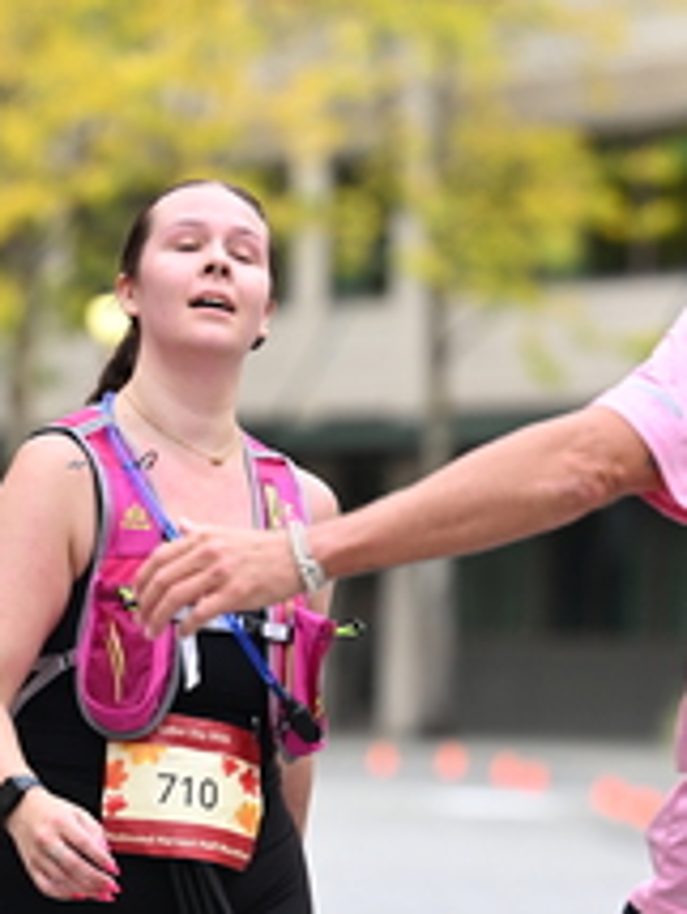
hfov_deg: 5.2
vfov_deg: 7.0
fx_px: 7500
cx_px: 326
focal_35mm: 284
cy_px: 542
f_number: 2.8
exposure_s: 1/1600
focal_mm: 115
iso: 640
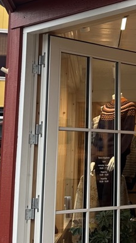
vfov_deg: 24.1
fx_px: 559
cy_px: 45
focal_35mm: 87
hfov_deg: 13.4
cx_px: 179
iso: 80
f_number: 1.78
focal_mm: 6.86
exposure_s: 1/286
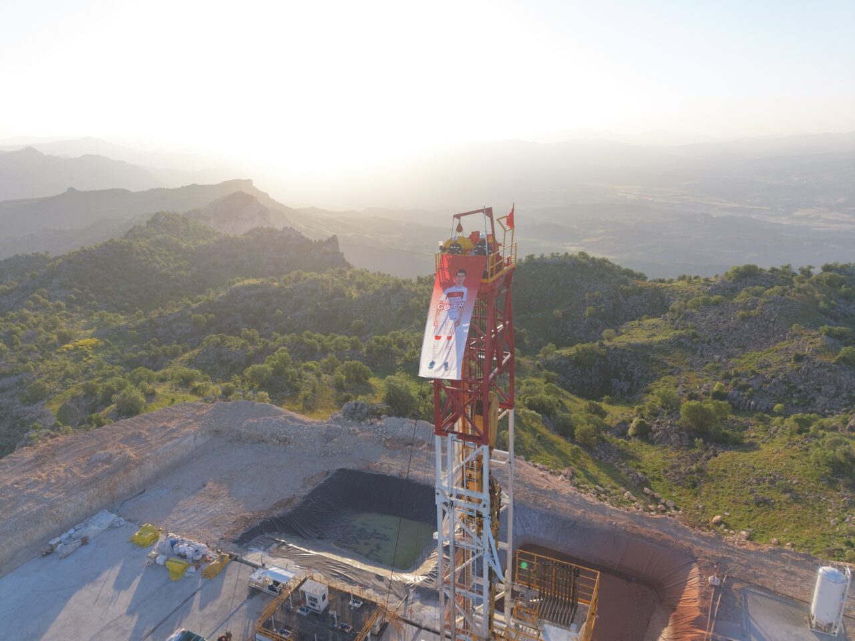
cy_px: 320
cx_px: 428
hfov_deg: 73.9
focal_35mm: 23
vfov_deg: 58.9
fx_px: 568
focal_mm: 8.67
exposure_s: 1/1250
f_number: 1.8
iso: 200
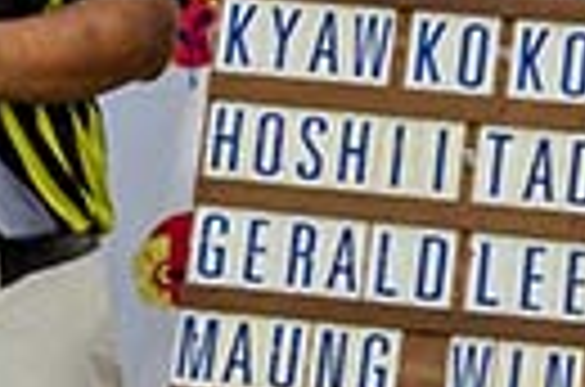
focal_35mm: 266
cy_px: 254
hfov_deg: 7.3
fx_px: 4312
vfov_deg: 5.1
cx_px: -850
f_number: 8
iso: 720
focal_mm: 36
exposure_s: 1/320
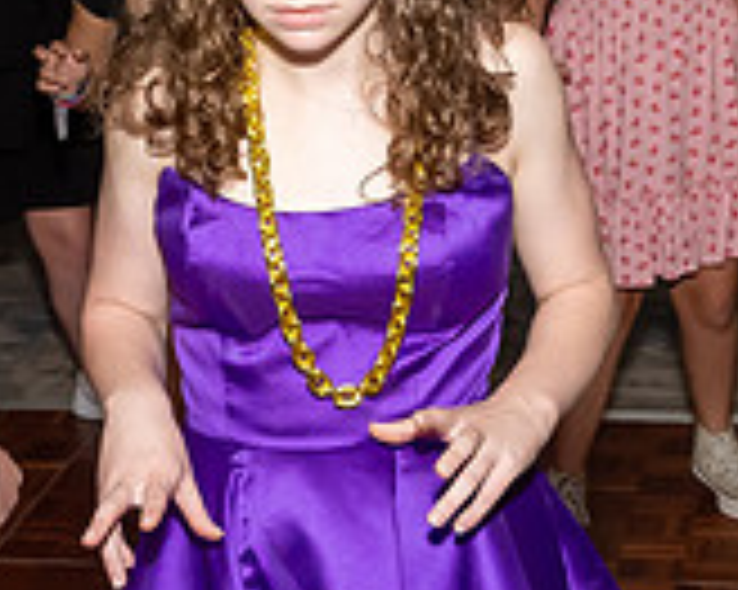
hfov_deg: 15.3
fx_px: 2729
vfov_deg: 12.3
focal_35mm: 125
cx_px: 132
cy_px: 357
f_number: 7.1
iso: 1250
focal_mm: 19
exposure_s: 1/250
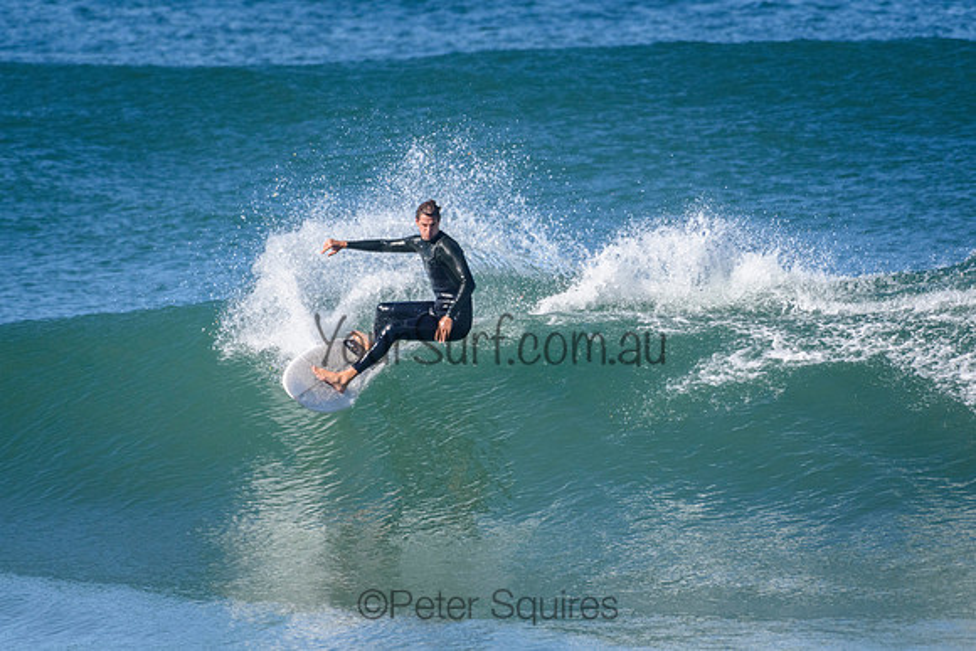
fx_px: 20340
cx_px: 488
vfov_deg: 1.8
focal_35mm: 750
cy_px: 326
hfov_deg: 2.7
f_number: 5.6
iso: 900
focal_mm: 500
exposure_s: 1/4000
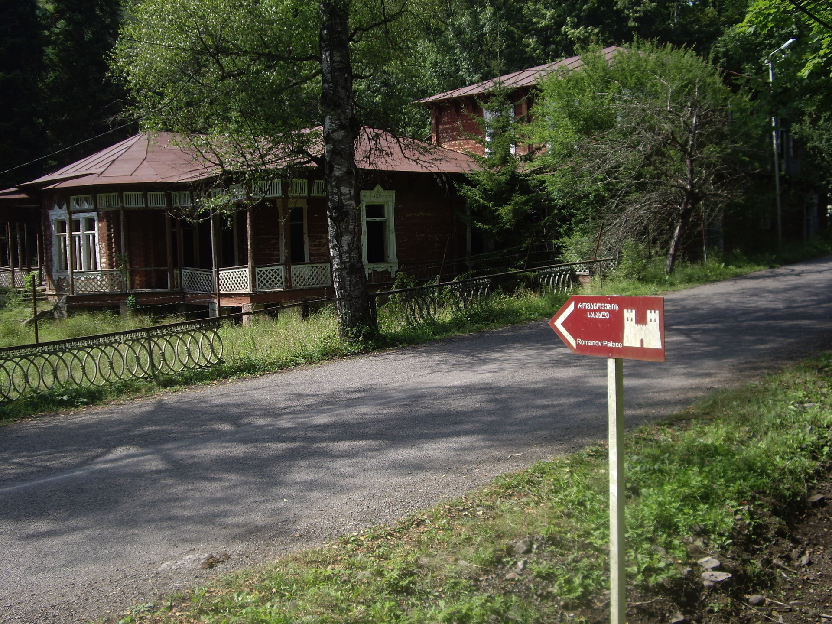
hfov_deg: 49.0
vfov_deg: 37.7
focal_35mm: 38
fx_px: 913
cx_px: 416
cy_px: 312
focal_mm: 7.9
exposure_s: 1/400
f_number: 2.8
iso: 50
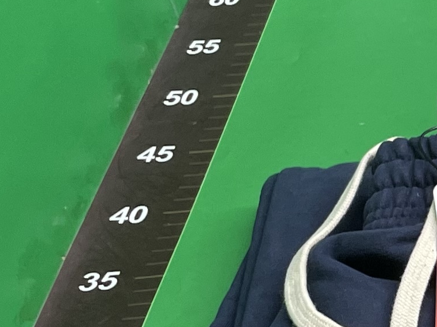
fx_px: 1742
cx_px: 815
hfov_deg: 12.8
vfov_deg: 10.7
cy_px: 253
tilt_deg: -39.0
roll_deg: +6.2
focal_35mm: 138
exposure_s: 1/100
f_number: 1.6
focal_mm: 4.2
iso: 100
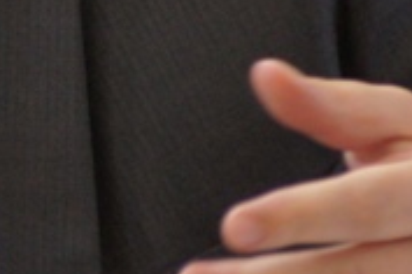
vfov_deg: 1.3
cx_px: -356
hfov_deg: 2.0
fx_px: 11650
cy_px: -318
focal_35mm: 1018
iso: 1600
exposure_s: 1/125
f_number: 4.5
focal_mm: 150
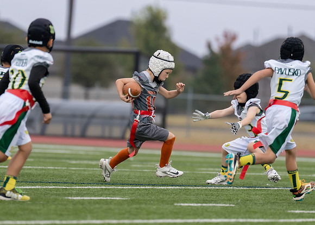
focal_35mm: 382
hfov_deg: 5.3
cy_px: 111
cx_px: 126
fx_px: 3420
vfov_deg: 3.8
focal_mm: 200
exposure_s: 1/1000
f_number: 2.8
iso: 500
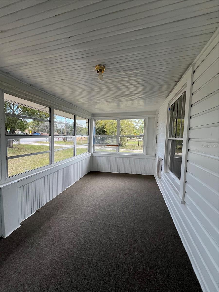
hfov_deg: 89.9
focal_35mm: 13
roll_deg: -1.6
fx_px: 110
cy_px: 146
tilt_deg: -4.2
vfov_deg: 106.2
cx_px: 110
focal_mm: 1.57
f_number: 1.8
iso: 32
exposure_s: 1/236
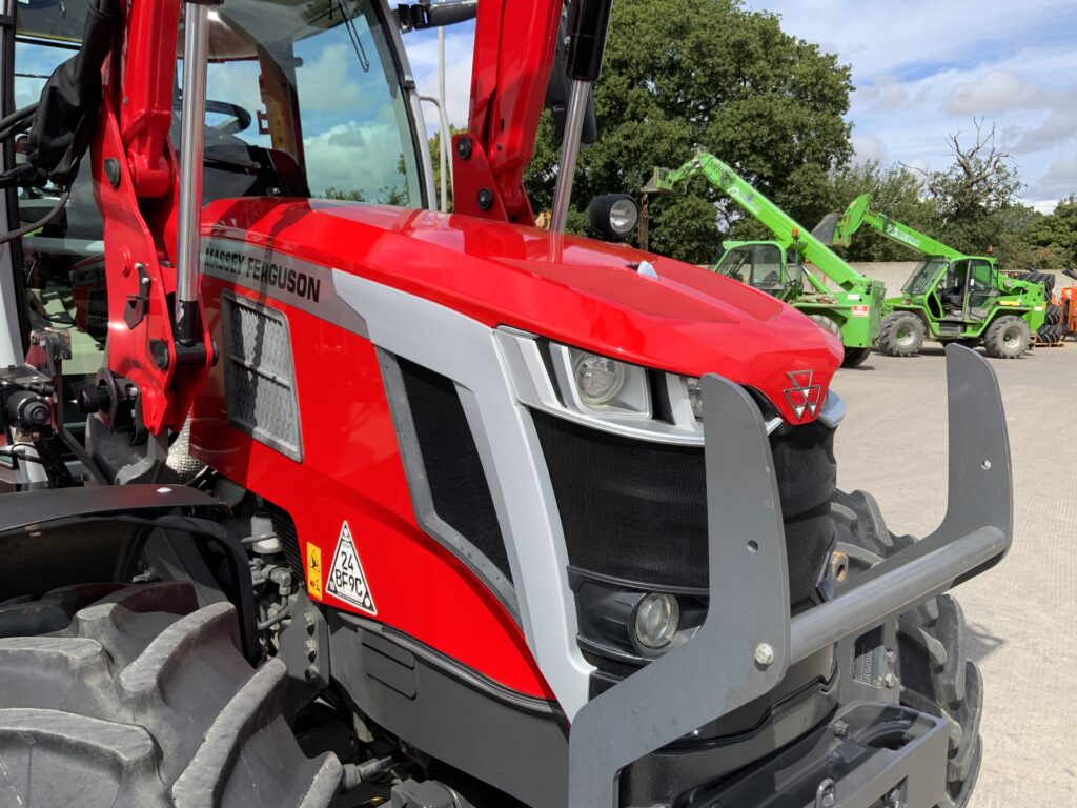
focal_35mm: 29
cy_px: 404
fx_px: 902
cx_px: 538
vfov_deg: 48.2
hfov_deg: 61.7
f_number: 1.8
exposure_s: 1/1451
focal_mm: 3
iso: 16
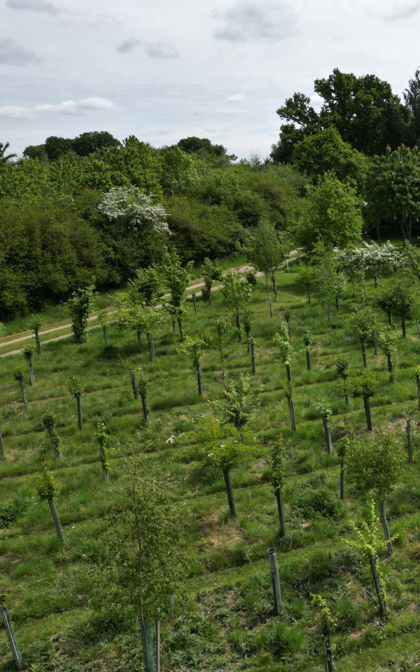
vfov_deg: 56.7
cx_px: 424
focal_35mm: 34
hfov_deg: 33.9
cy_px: 336
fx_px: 623
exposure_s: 1/2500
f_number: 1.7
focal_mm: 6.72
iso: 100
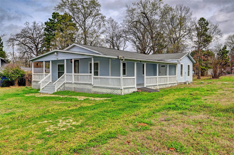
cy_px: 78
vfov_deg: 43.5
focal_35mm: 30
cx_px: 117
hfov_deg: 62.0
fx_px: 195
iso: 400
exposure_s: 1/400
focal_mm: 30
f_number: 8
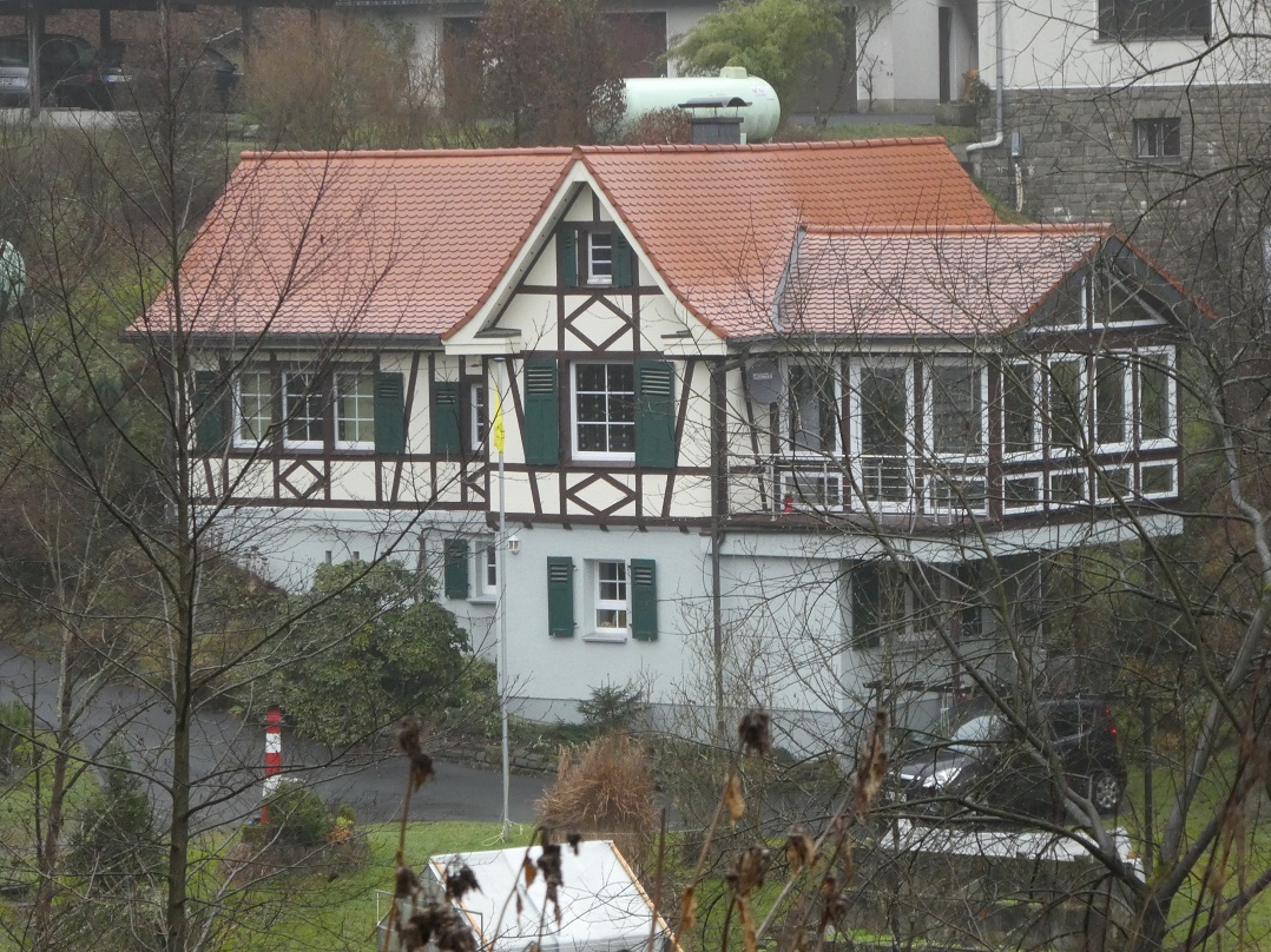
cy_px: 476
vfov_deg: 9.3
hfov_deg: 12.4
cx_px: 636
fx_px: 5873
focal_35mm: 160
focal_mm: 28.7
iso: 500
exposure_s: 1/80
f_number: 5.5
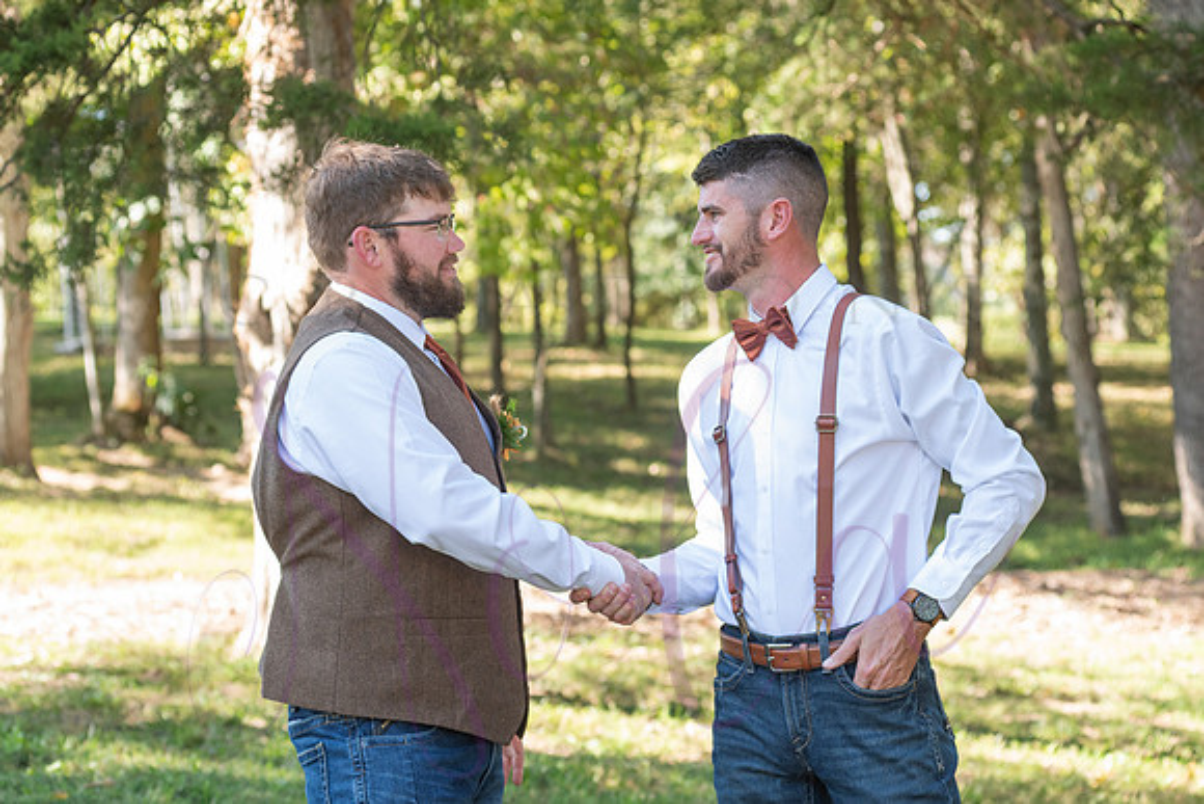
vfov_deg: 15.4
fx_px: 2961
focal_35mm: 89
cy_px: 384
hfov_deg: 23.0
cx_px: 597
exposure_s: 1/400
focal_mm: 80
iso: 800
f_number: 5
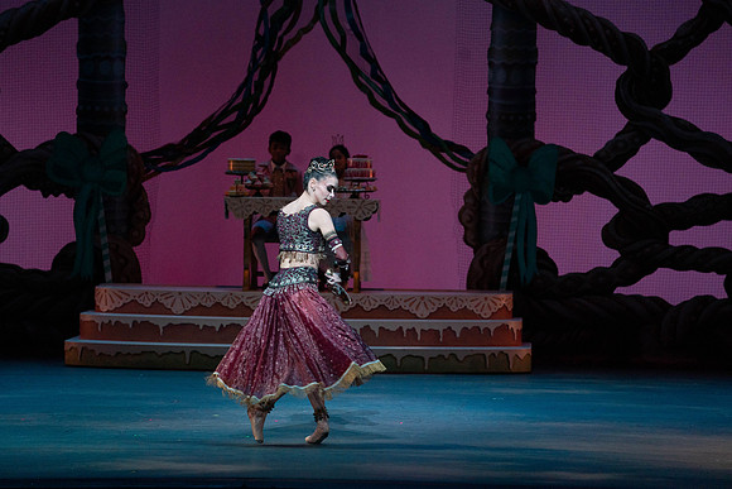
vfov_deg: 6.9
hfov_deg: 10.3
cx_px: 366
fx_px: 4067
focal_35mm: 200
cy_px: 244
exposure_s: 1/320
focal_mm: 200
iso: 3200
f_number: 5.6
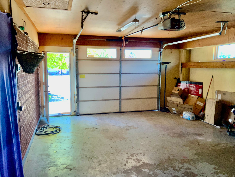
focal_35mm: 29
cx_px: 118
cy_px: 88
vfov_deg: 48.2
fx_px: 197
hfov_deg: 61.7
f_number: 1.8
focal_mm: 3
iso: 80
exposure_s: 1/60
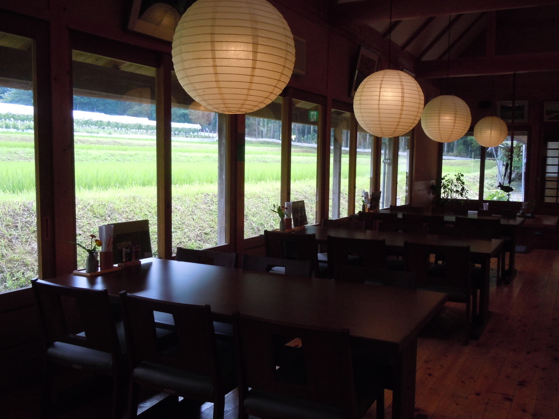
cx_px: 280
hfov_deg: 55.4
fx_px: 533
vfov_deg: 42.9
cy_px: 210
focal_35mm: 33
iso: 400
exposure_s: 1/125
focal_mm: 5.9
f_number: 4
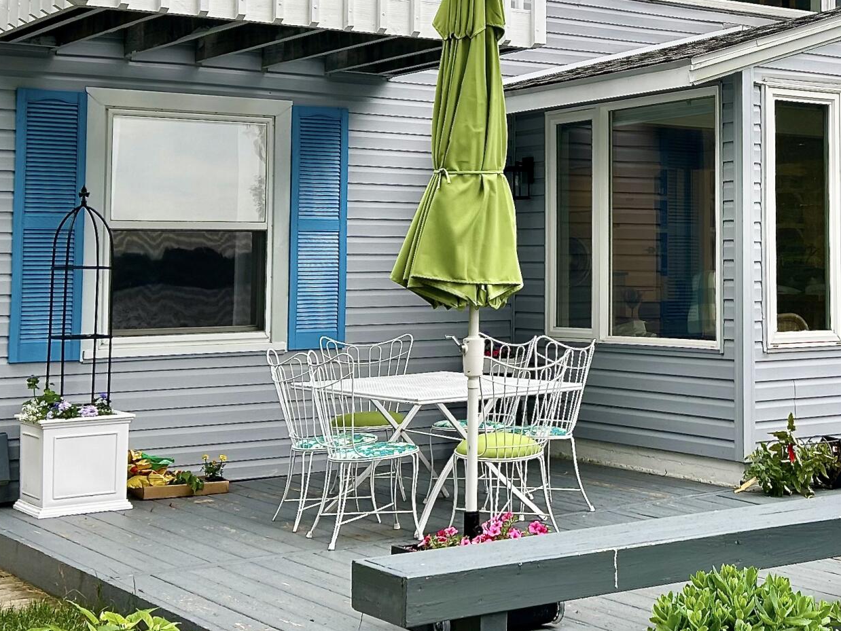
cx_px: 726
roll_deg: +0.5
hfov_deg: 29.7
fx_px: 1531
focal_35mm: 63
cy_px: 154
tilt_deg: +3.6
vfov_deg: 23.1
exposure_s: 1/478
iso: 50
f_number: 1.5
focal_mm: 5.7
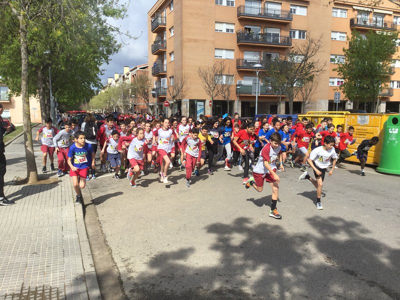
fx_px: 358
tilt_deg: -8.1
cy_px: 150
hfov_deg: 58.4
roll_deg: -1.4
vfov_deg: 45.4
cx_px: 200
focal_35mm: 31
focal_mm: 3.3
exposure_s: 1/1087
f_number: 2.4
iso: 25
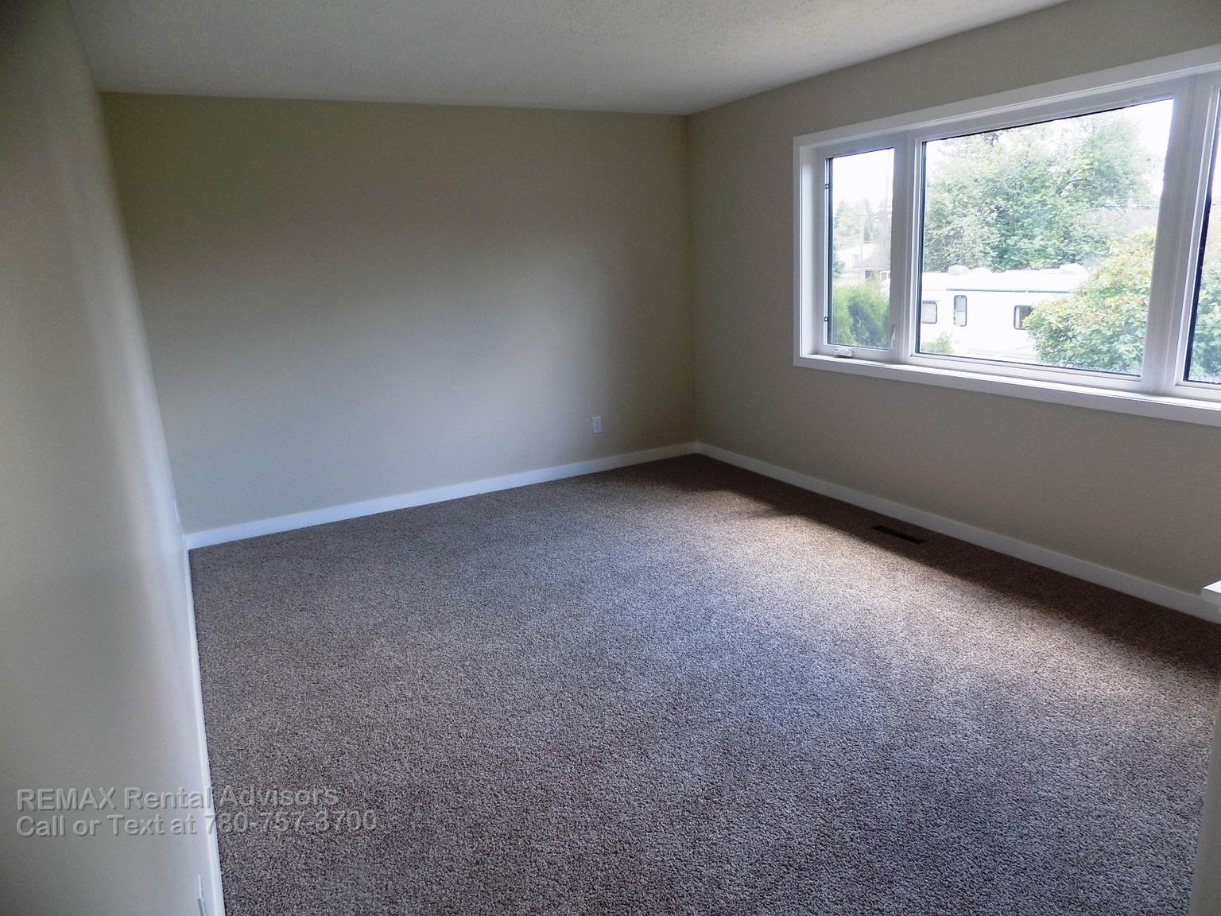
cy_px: 458
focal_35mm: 23
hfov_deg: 73.9
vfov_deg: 58.9
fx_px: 811
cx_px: 610
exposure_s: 1/50
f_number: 3.1
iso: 80
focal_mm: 4
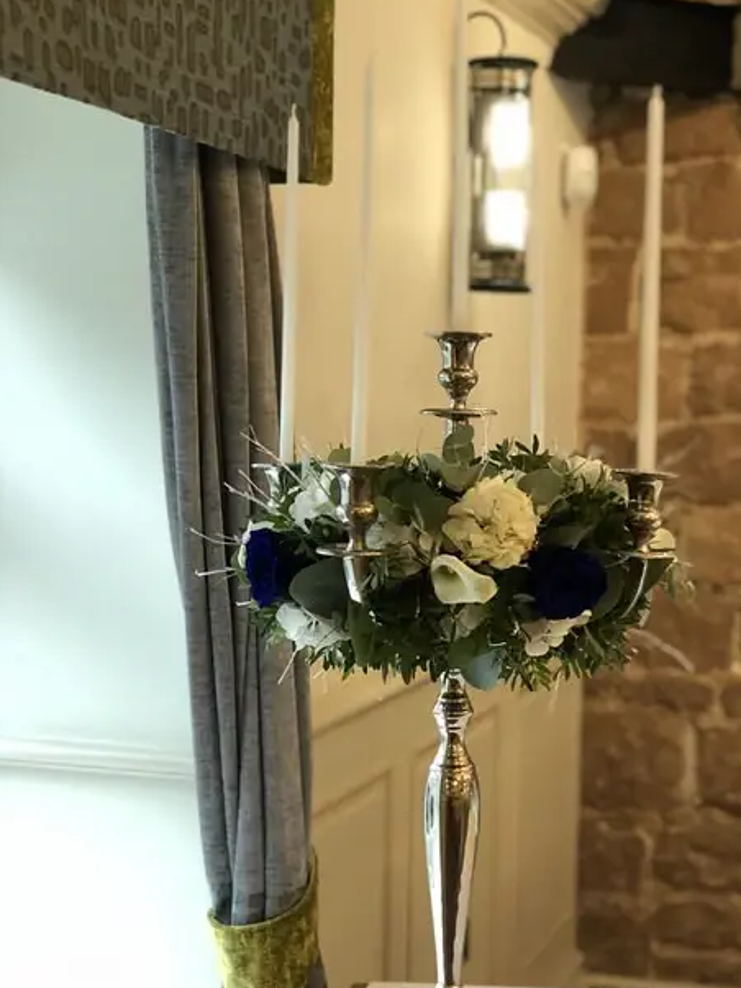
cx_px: 480
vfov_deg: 28.1
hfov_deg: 21.2
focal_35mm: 69
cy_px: 613
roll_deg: -0.1
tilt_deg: -6.2
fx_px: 1970
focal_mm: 6
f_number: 2.4
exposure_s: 1/20
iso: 160
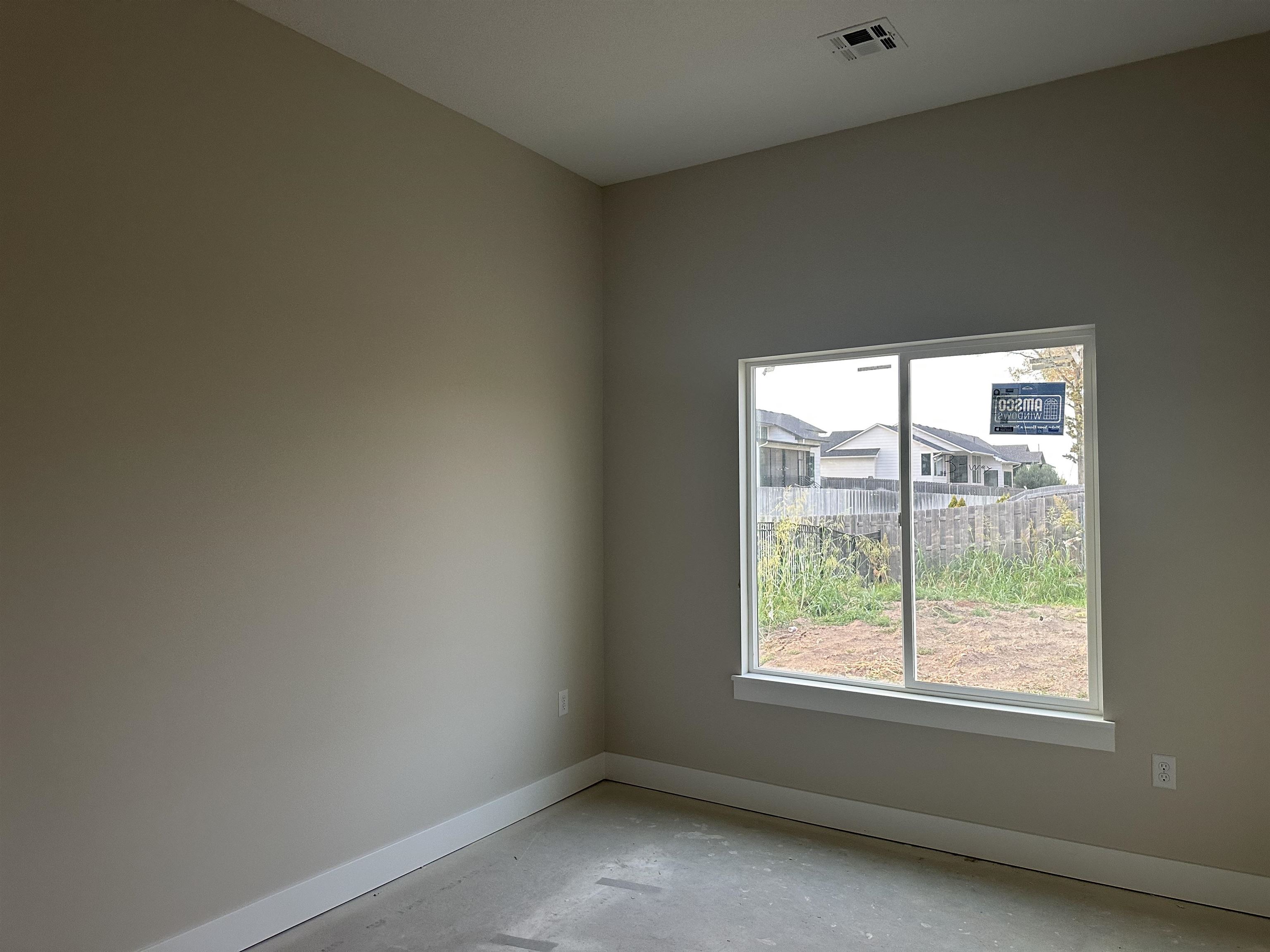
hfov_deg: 71.6
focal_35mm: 24
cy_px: 476
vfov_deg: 56.8
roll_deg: -0.2
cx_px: 635
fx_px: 881
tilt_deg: +1.2
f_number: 1.78
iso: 250
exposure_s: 1/88
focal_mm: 6.86
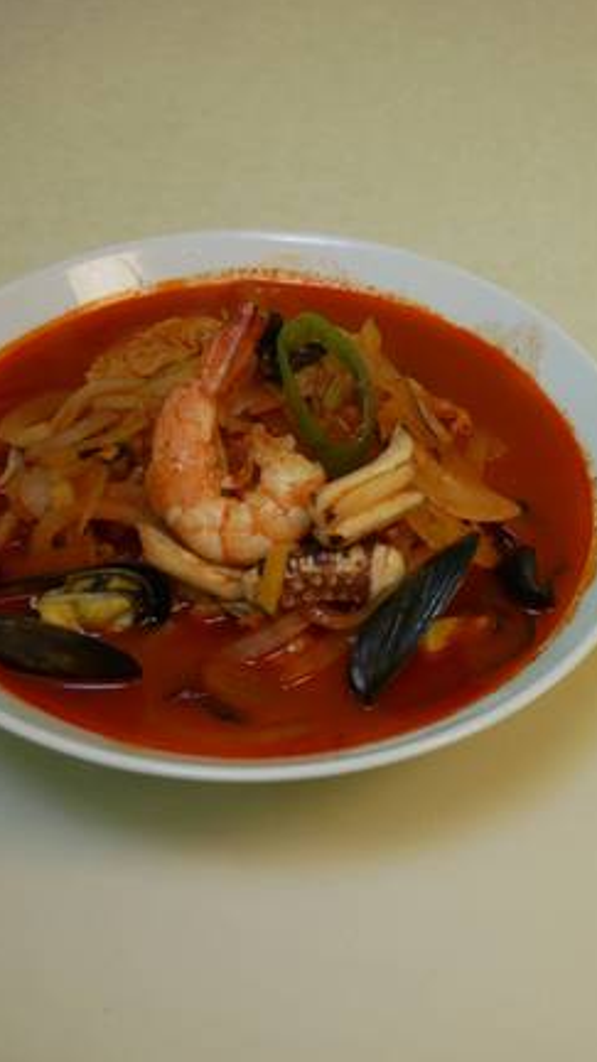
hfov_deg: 18.2
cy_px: 526
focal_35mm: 65
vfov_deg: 32.4
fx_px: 1829
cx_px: 547
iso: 250
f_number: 4.2
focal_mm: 22
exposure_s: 1/8
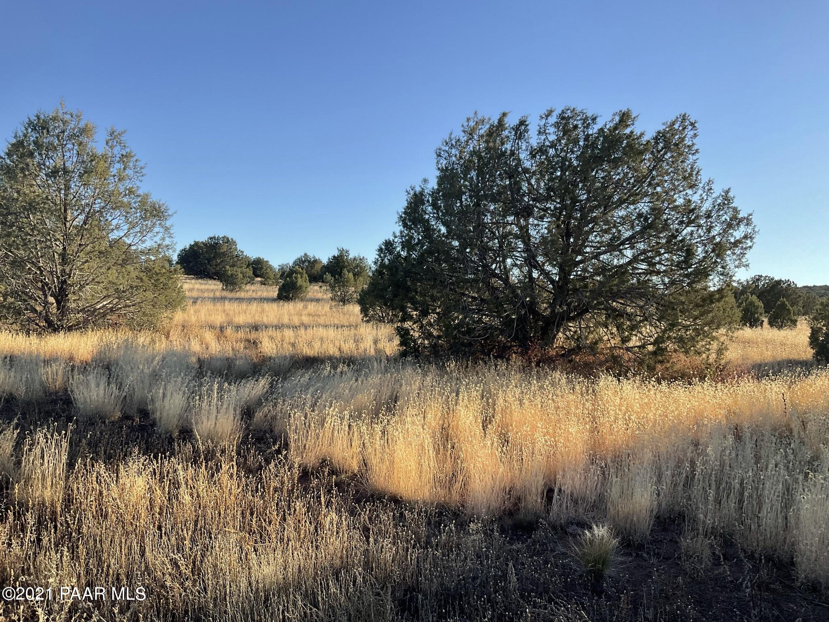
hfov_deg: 61.7
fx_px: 695
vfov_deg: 48.2
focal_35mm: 29
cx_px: 414
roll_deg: -1.0
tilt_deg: -0.2
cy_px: 311
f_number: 1.8
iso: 16
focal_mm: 3
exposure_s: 1/1168
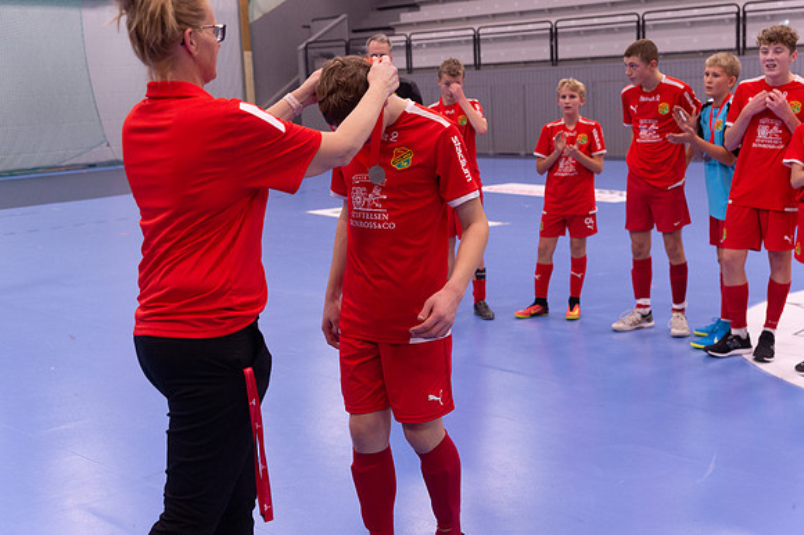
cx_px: 402
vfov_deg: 28.0
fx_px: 1071
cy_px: 268
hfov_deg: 41.1
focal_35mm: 48
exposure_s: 1/320
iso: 2500
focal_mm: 48
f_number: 3.2
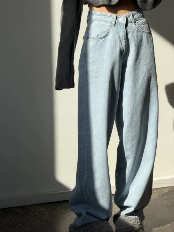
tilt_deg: -23.4
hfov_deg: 14.8
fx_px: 670
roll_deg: +2.4
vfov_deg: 19.6
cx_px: 87
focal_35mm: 100
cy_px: 116
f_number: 2.8
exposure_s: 1/638
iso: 20
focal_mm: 16.89
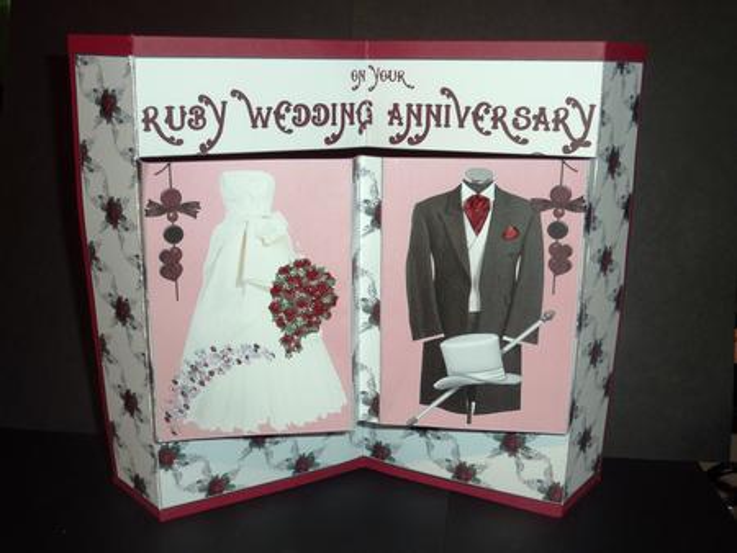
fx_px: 788
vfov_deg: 38.7
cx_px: 368
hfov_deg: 50.1
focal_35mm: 37
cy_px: 276
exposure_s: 1/30
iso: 100
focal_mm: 6.1
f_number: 3.6
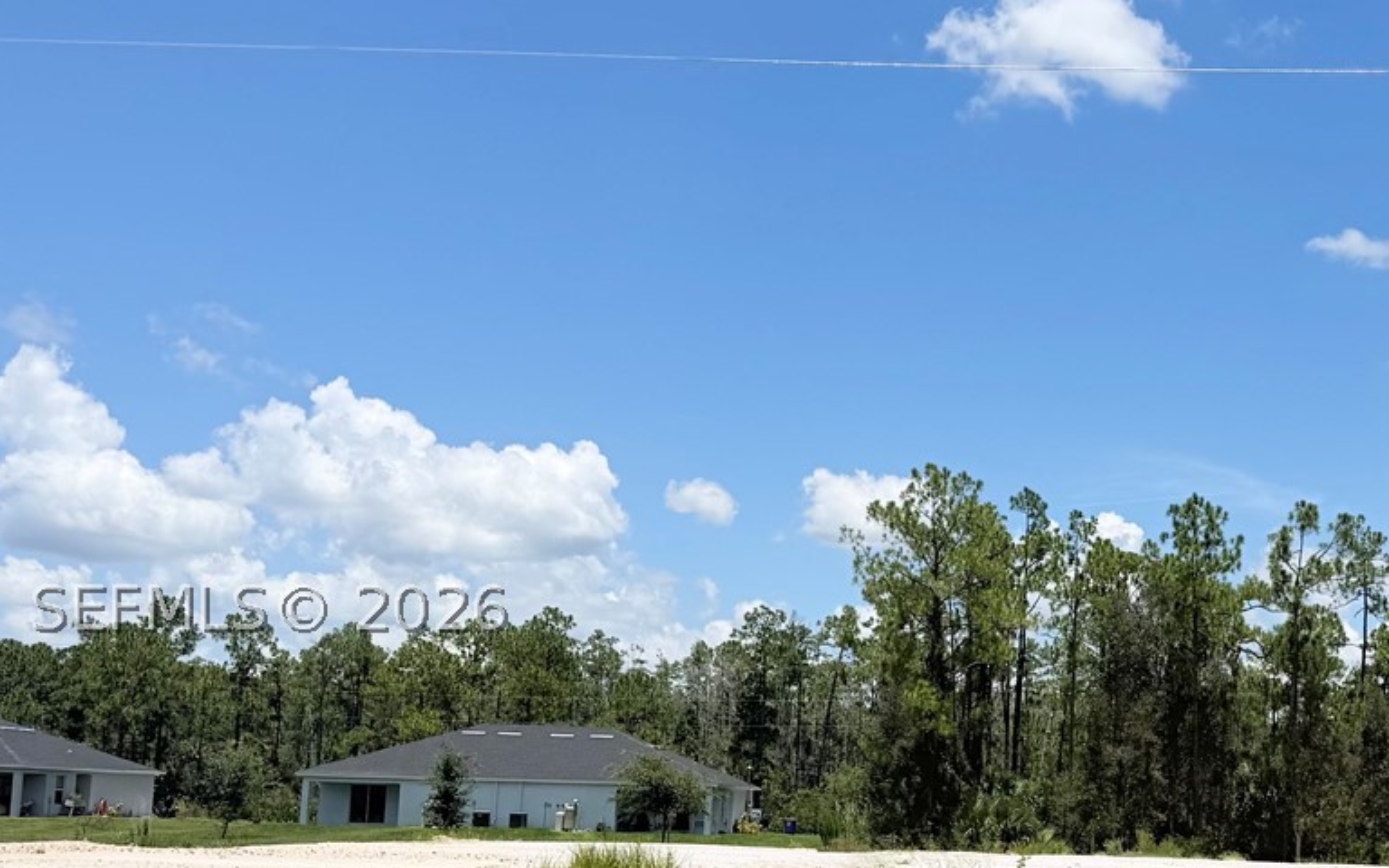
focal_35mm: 53
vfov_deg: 24.2
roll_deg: -1.5
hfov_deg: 37.2
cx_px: 1062
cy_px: 608
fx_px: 2006
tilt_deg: +7.9
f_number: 1.78
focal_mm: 6.76
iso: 80
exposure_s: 1/10309
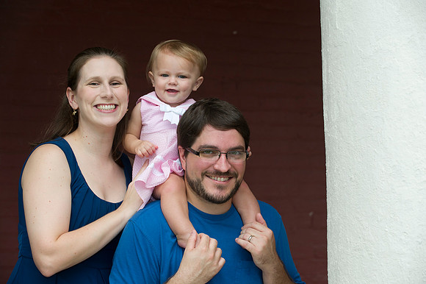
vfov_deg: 13.4
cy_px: 142
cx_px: 213
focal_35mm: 102
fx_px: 1206
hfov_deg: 20.0
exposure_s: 1/250
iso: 400
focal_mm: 102
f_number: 5
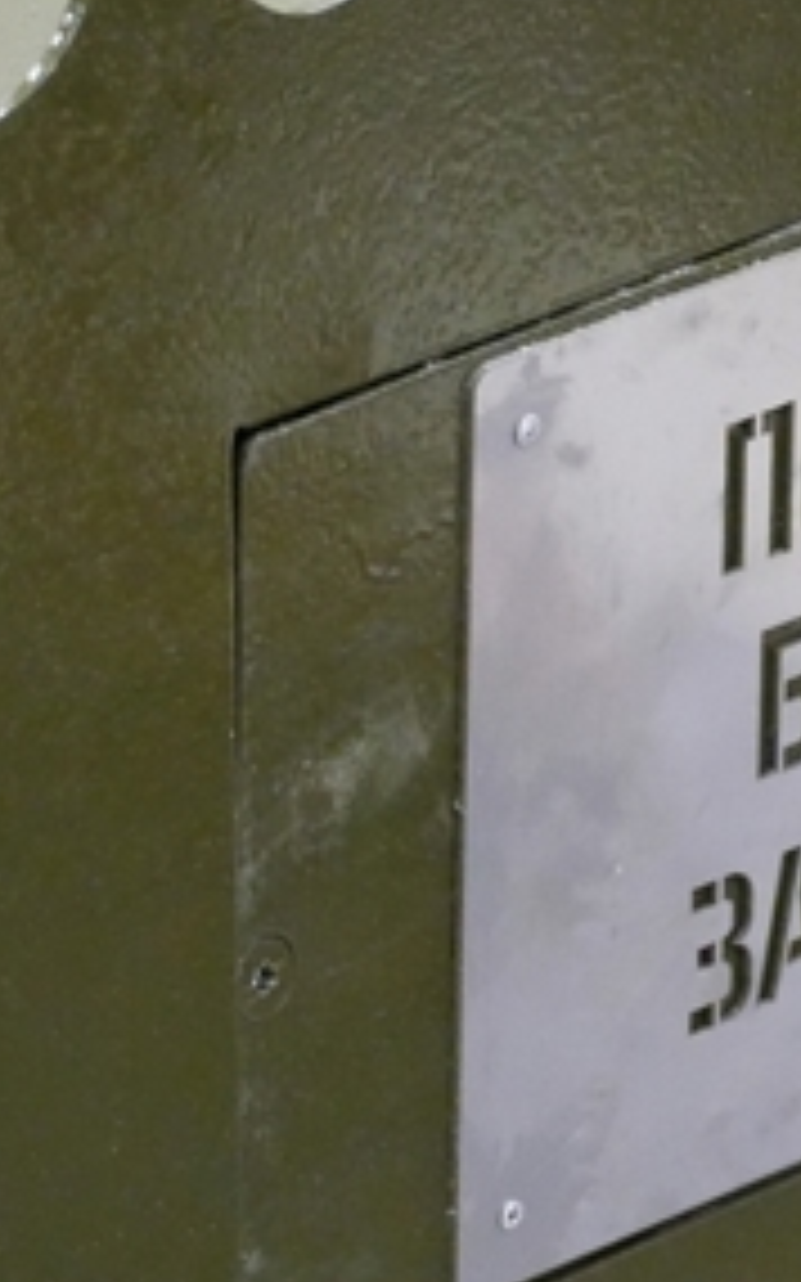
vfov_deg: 6.5
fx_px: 11252
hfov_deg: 4.1
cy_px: 783
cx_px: 824
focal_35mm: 322
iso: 6400
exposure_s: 1/125
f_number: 4
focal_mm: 80
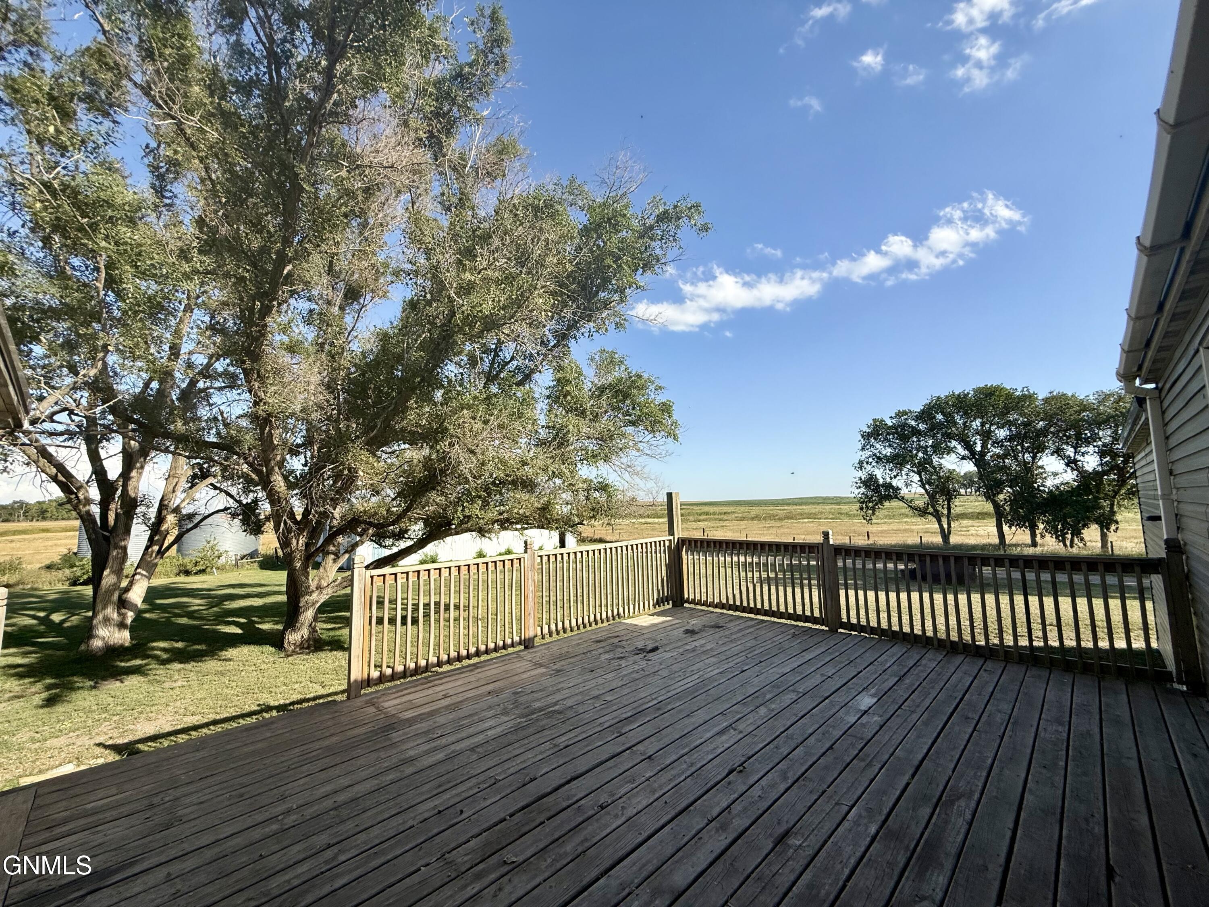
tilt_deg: +7.8
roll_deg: +0.8
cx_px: 604
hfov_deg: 102.1
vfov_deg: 85.7
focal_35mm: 14
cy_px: 454
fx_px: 489
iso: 50
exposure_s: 1/1572
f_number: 2.2
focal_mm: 2.22
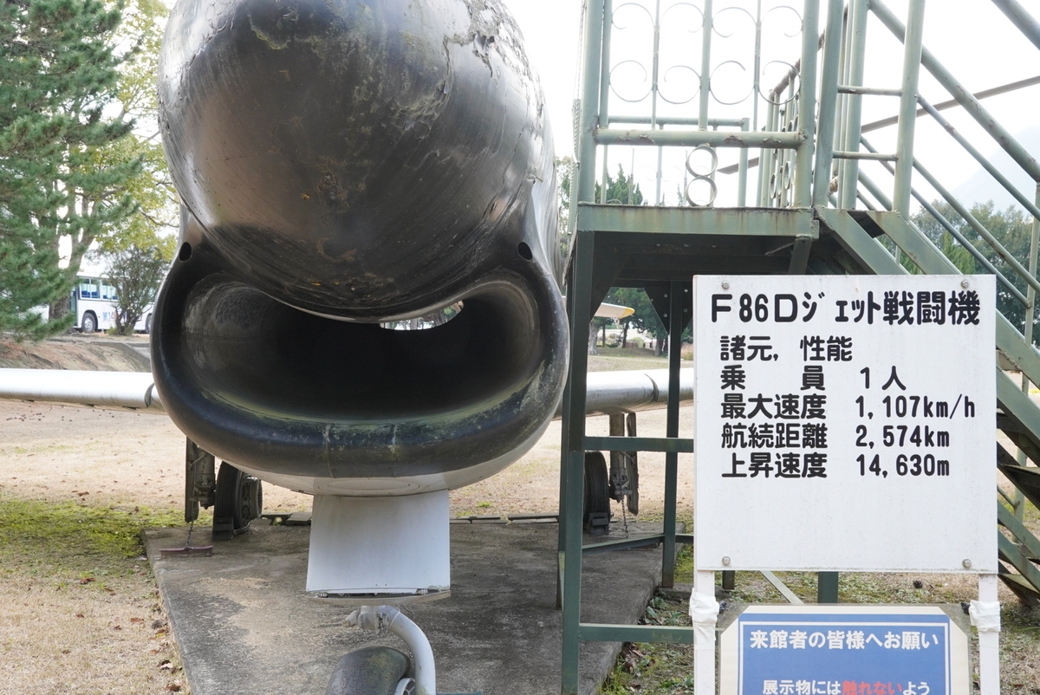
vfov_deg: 35.5
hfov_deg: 51.3
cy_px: 348
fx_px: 1084
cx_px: 520
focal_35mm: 38
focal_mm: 25
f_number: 8
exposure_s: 1/160
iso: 1000
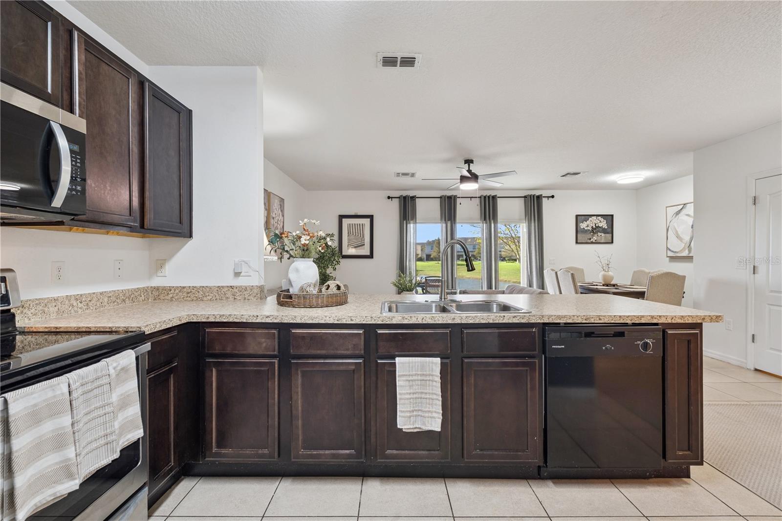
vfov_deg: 73.7
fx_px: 347
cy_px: 260
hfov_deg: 96.7
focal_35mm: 16
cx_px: 391
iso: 500
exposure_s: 1/30
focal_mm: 16
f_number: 10
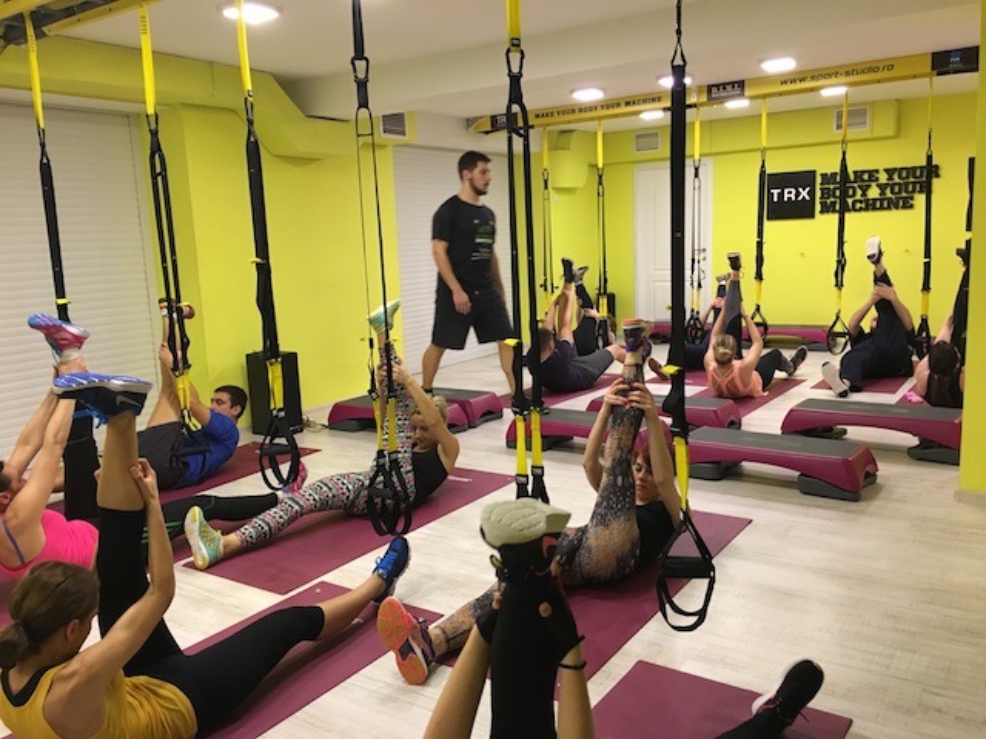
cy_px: 370
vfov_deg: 48.2
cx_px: 493
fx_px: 826
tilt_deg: -8.9
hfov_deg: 61.7
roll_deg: +2.7
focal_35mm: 29
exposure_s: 1/33
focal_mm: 4.15
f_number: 2.2
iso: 160
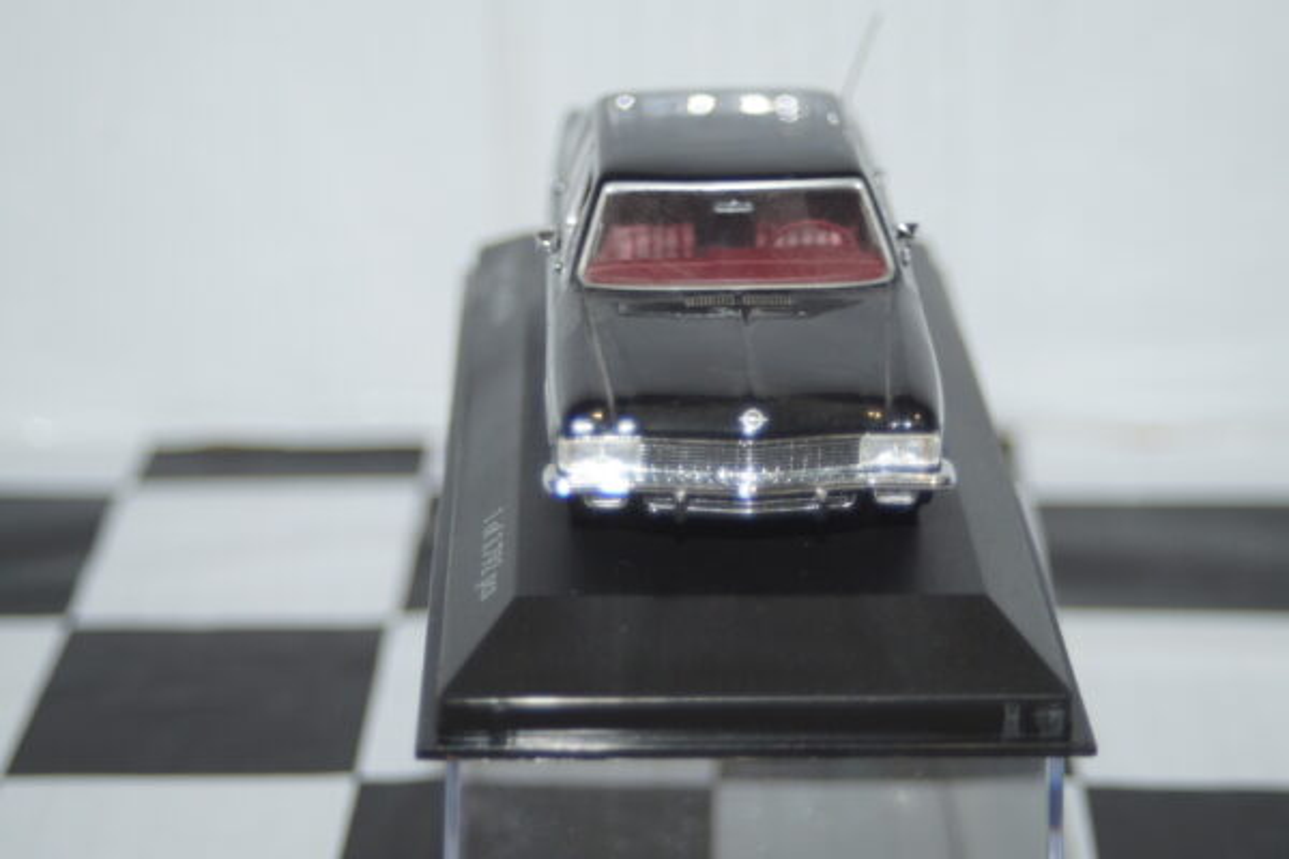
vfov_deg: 15.2
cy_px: 430
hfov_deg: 22.6
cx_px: 644
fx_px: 3222
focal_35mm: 90
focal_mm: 60
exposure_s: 1/80
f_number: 5.6
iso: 400
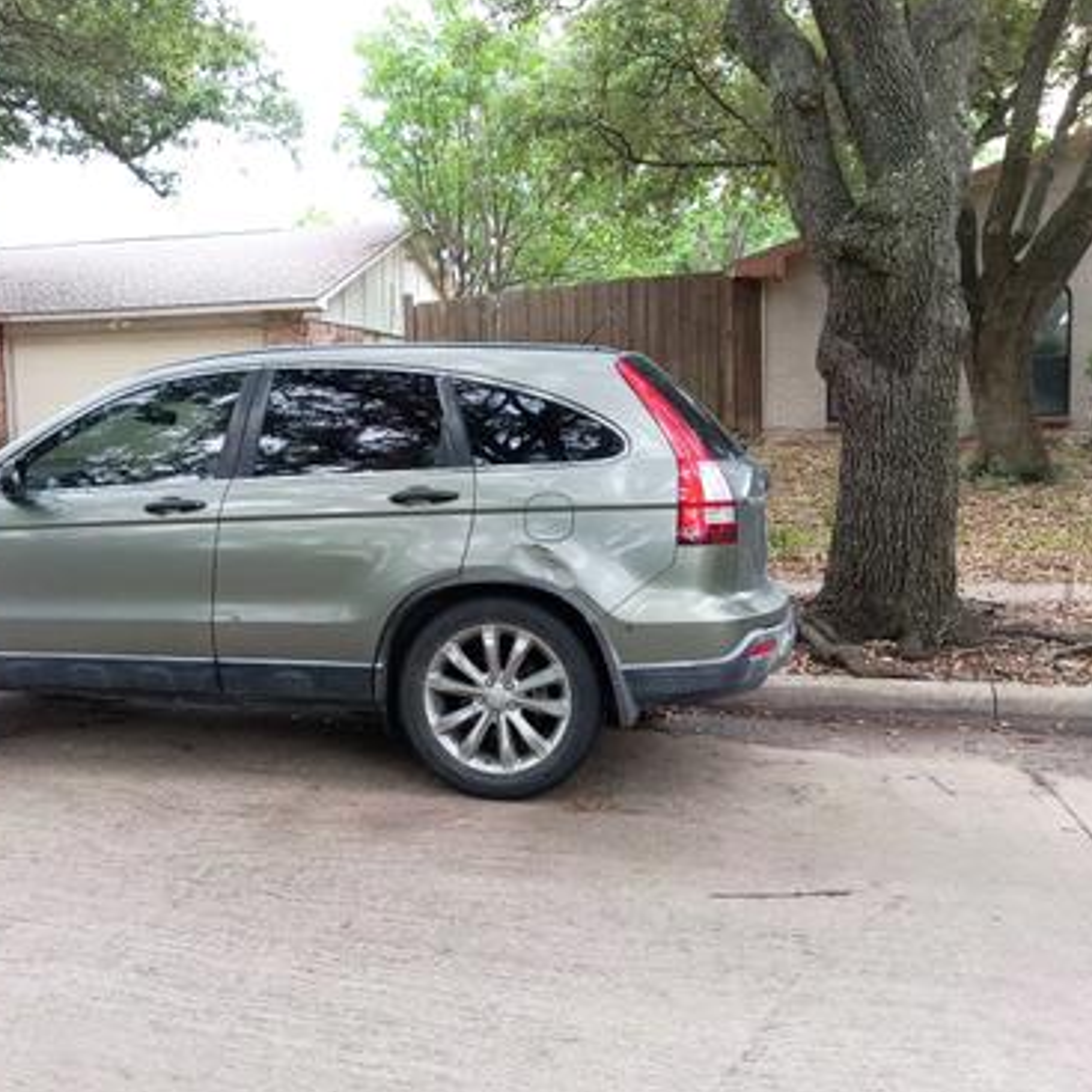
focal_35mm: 34
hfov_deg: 47.7
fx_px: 1213
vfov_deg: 48.4
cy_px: 536
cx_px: 375
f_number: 2.2
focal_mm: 3.42
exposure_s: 1/60
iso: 100
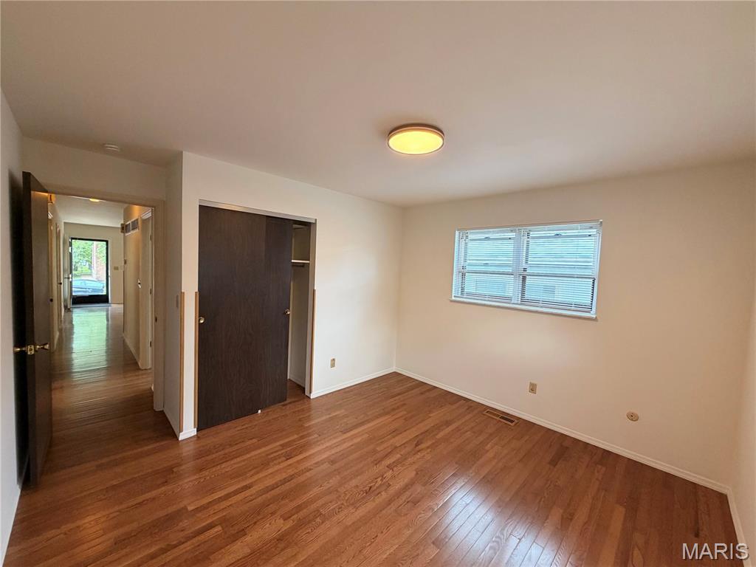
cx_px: 378
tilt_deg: -3.8
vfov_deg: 85.7
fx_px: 306
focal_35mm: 14
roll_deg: -1.9
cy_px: 284
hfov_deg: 102.1
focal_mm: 2.22
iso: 160
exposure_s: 1/60
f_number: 2.2
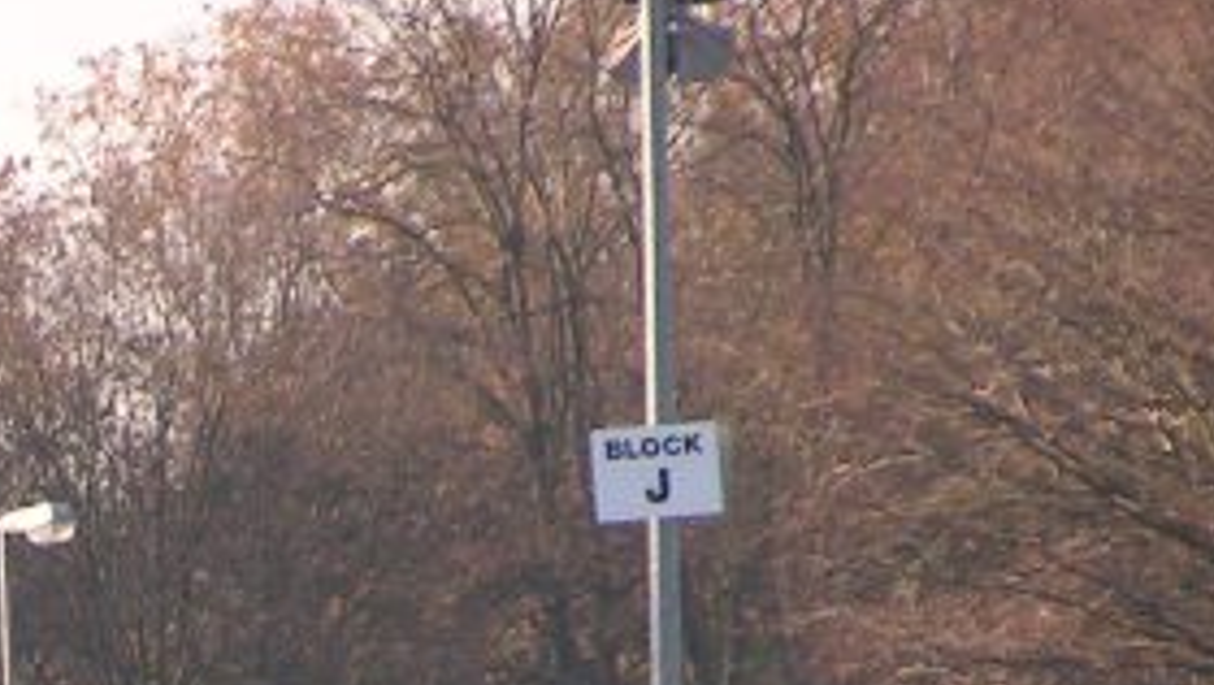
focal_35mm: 806
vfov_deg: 1.5
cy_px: 1062
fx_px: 25965
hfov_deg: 2.7
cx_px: -347
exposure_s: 1/320
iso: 50
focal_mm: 39.6
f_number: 3.5
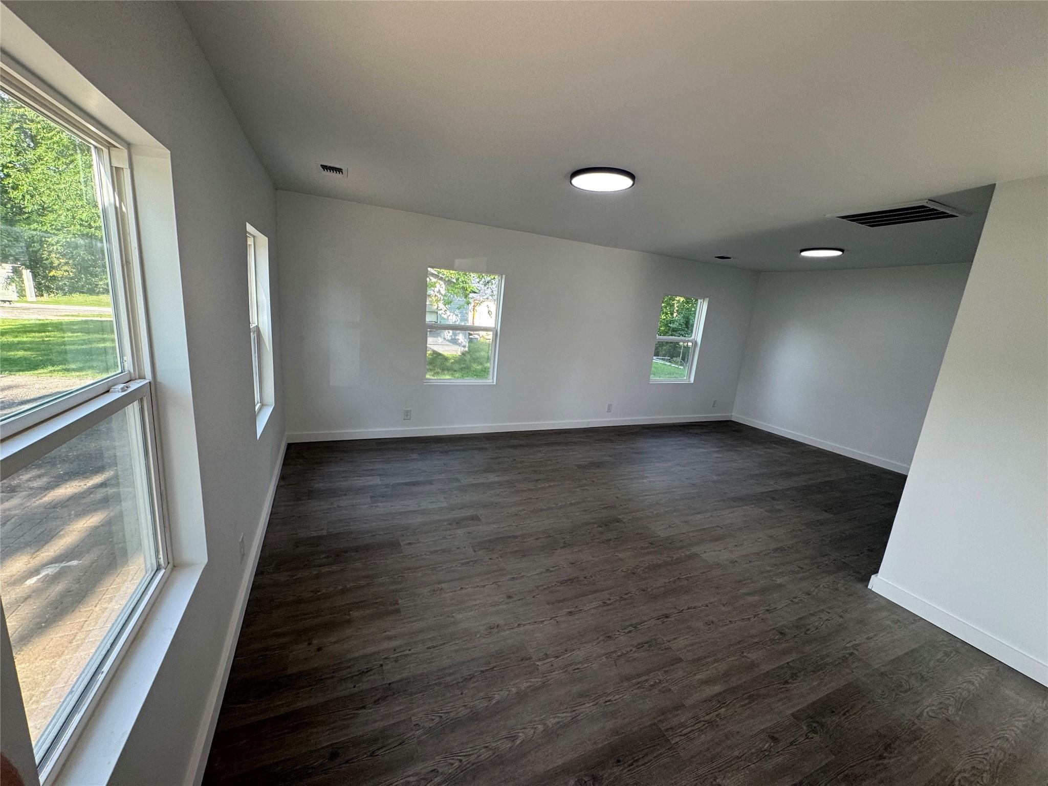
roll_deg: -5.0
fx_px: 424
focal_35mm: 14
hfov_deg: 102.1
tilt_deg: -11.1
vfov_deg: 85.7
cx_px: 524
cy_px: 393
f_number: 2.2
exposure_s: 1/120
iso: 100
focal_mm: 2.22
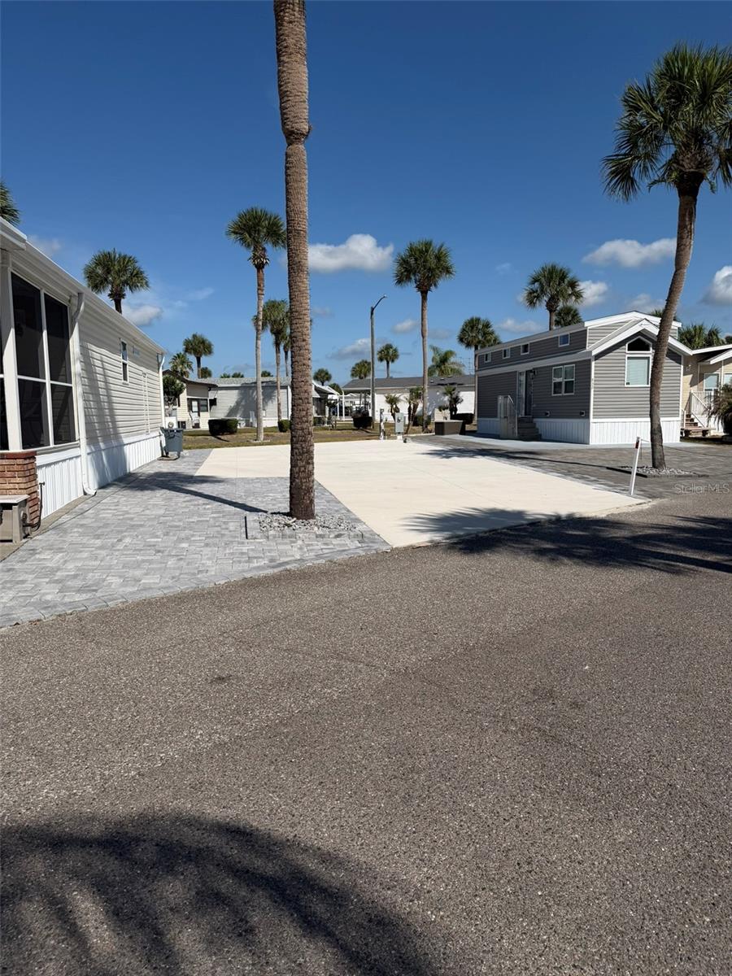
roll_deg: +0.9
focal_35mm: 24
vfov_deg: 71.6
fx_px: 677
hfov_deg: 56.8
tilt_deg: -6.5
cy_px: 488
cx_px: 366
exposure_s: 1/10309
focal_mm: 6.76
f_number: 1.78
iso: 80
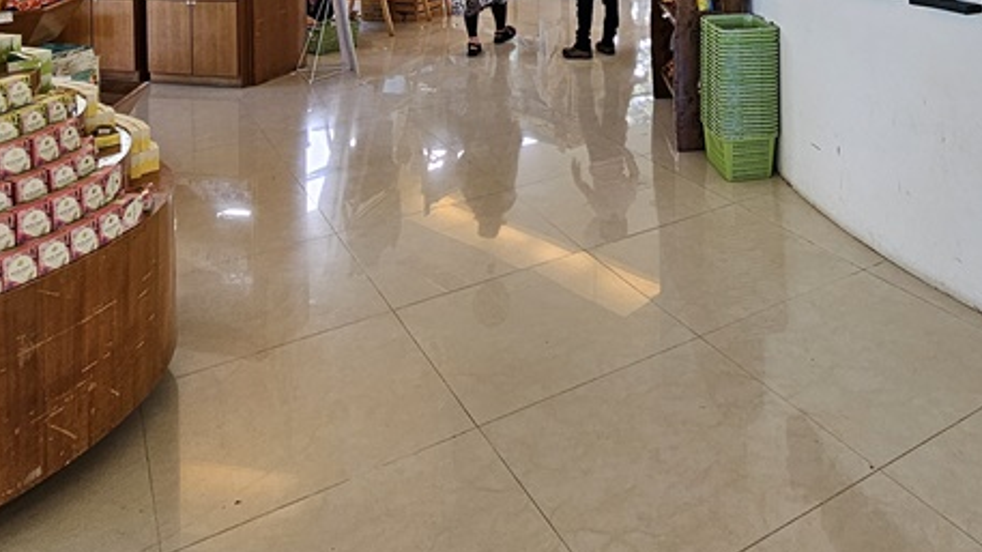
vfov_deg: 30.7
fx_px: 807
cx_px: 670
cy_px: -142
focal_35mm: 31
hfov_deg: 60.8
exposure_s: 1/60
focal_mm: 2.2
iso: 80
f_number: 2.2
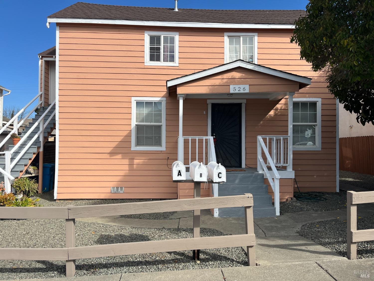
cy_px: 140
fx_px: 281
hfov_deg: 67.3
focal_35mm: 26
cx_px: 187
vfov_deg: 53.1
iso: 50
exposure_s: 1/4149
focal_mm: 5.1
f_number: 1.6
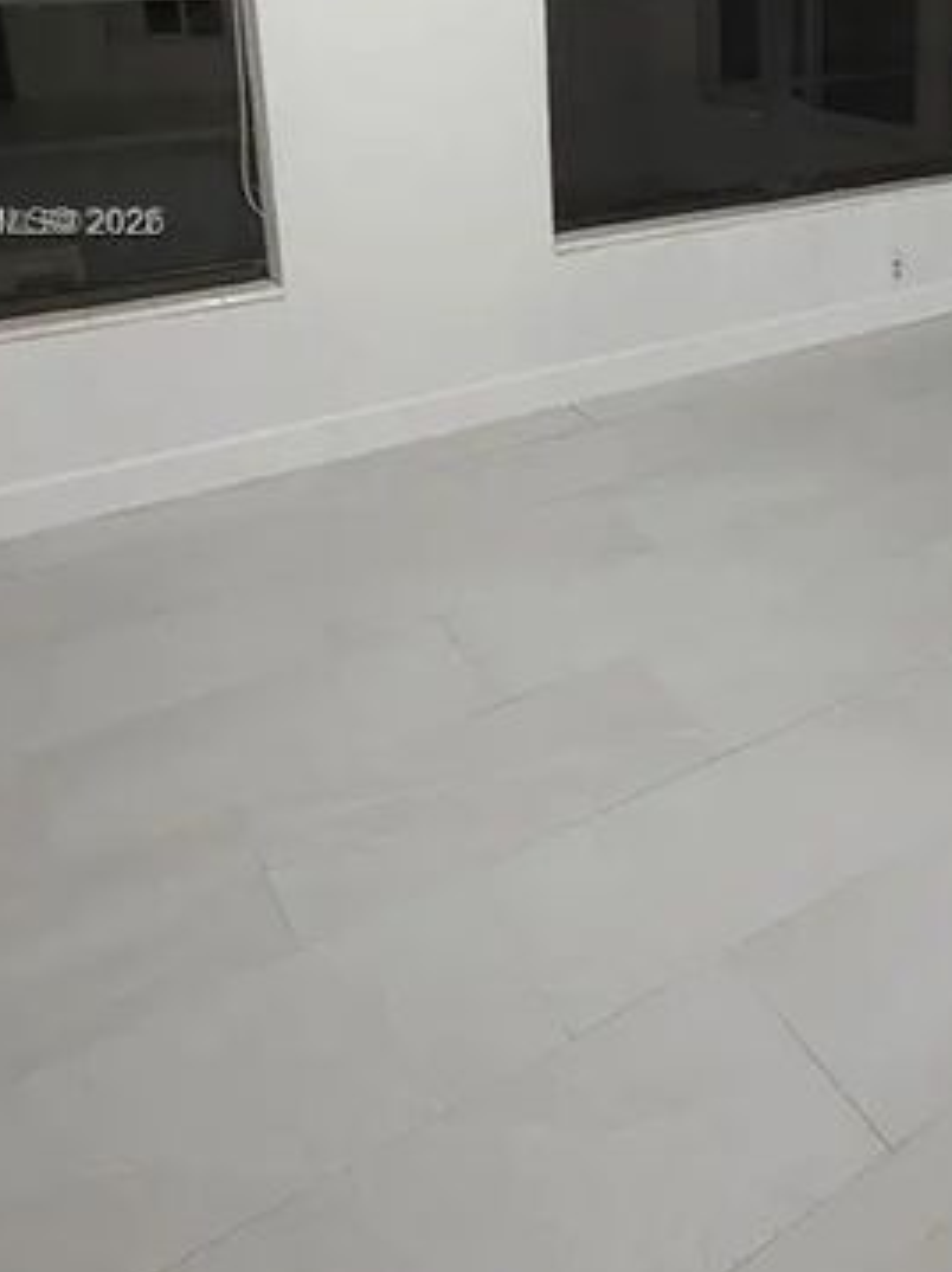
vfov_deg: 53.8
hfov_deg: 42.1
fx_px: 1138
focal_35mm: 31
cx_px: 835
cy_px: 226
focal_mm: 2.2
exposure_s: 1/60
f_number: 2.2
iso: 320
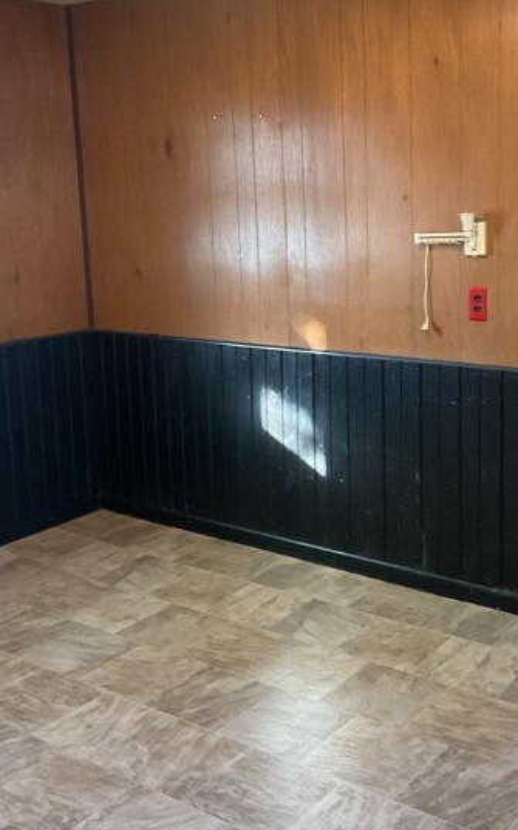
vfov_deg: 45.2
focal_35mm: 44
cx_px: 322
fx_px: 995
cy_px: 359
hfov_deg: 29.1
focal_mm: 3
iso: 250
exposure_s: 1/40
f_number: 1.8
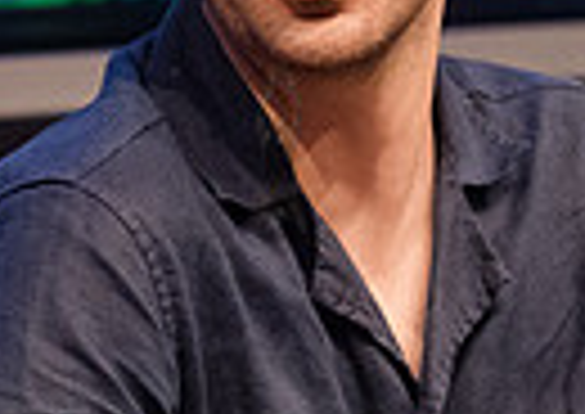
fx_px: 10120
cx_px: 324
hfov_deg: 3.3
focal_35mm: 611
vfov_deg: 2.3
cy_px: 50
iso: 5000
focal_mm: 112
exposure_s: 1/200
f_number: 3.5
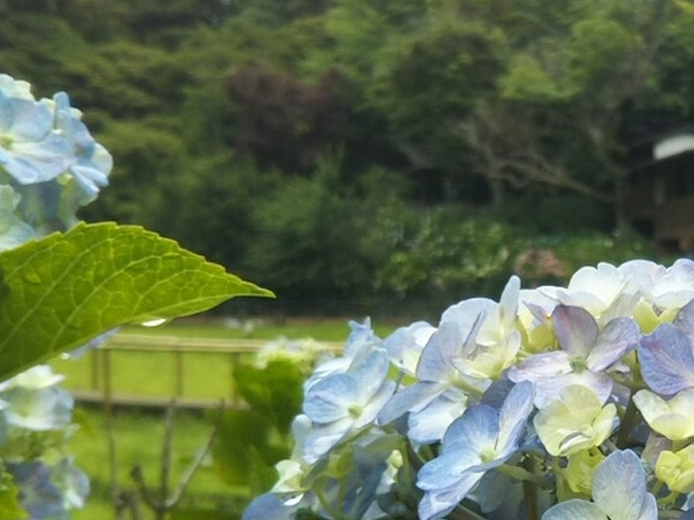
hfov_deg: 26.6
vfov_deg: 21.3
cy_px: 309
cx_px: 705
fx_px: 1383
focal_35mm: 69
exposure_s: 1/183
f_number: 2.2
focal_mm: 4
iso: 25
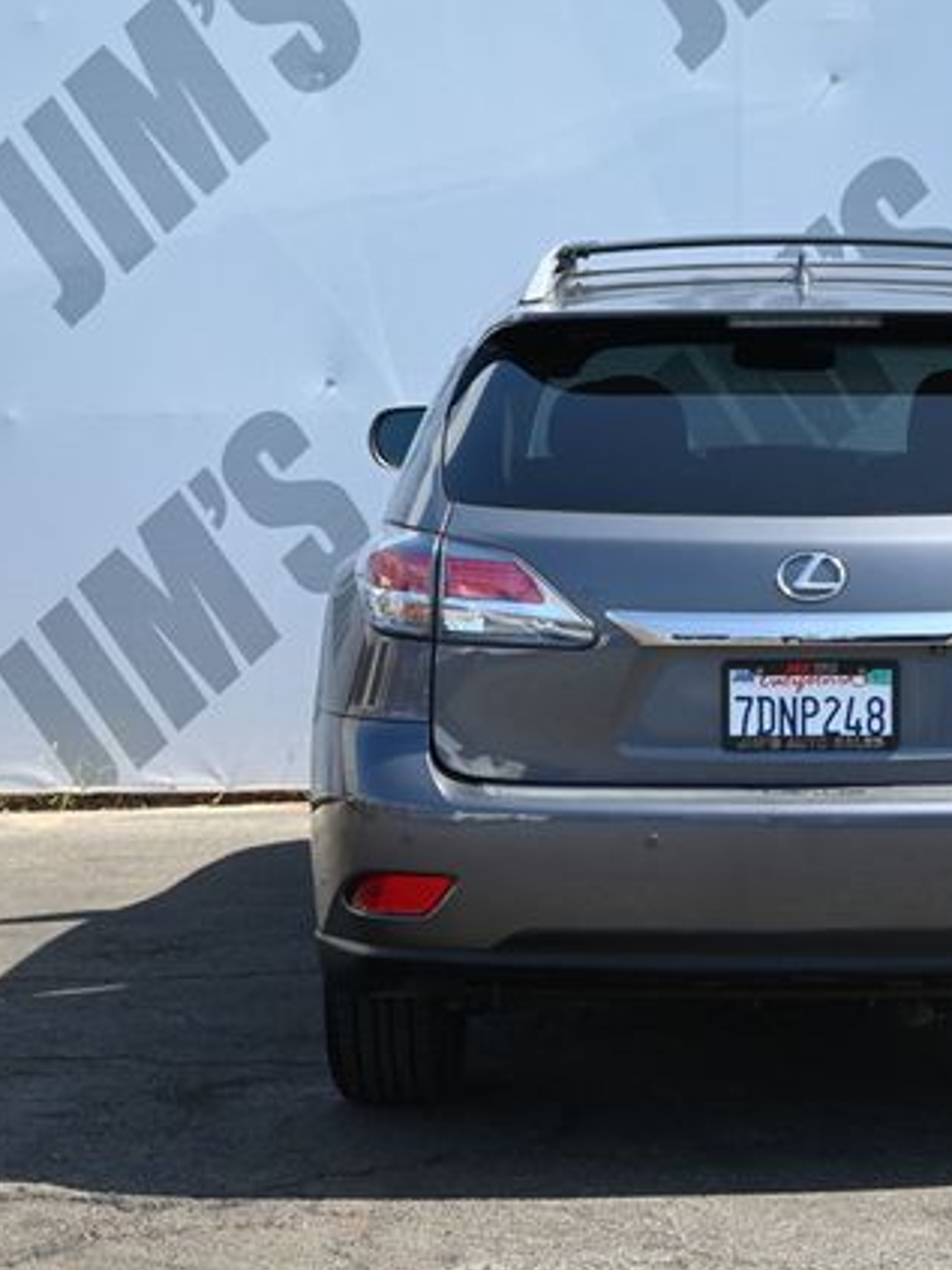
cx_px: 802
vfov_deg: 20.9
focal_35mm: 94
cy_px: 637
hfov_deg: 15.6
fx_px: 3439
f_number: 6
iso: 280
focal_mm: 43
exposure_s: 1/250
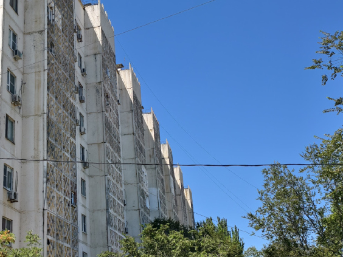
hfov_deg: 34.5
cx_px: 47
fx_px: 525
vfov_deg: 27.5
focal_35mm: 53
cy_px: 115
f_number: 1.57
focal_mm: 6.54
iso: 72
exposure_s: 1/4255
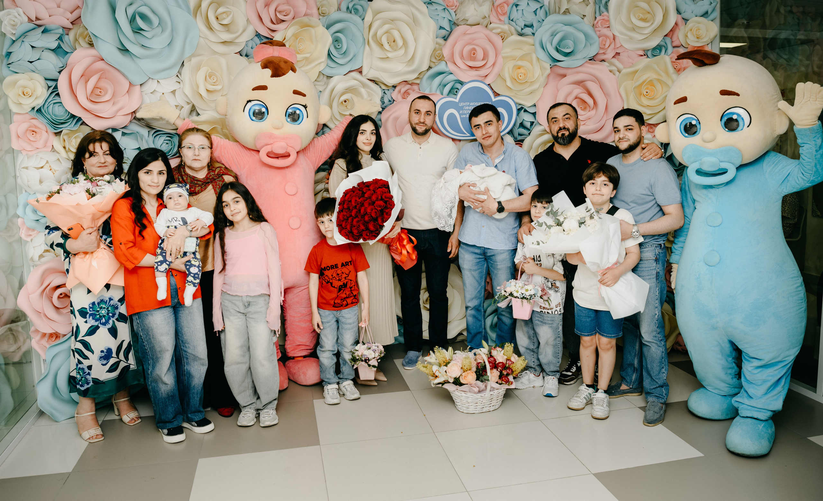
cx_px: 406
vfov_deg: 44.3
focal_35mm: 28
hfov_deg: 67.6
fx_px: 614
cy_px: 225
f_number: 4
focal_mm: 24
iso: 100
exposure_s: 1/160
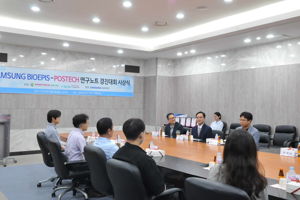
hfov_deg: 53.2
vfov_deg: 36.8
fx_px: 300
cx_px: 150
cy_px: 100
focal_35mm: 36
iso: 1000
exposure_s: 1/30
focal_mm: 24
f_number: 7.1
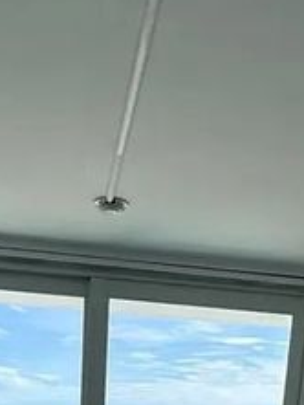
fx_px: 632
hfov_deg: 27.0
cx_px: 139
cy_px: 595
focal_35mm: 54
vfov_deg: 26.5
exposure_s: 1/664
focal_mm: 2.22
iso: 50
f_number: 2.2
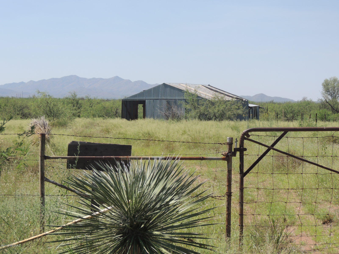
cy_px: 127
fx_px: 832
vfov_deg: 17.4
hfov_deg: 23.0
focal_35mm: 85
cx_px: 170
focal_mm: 15.1
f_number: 4
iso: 100
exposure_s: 1/640
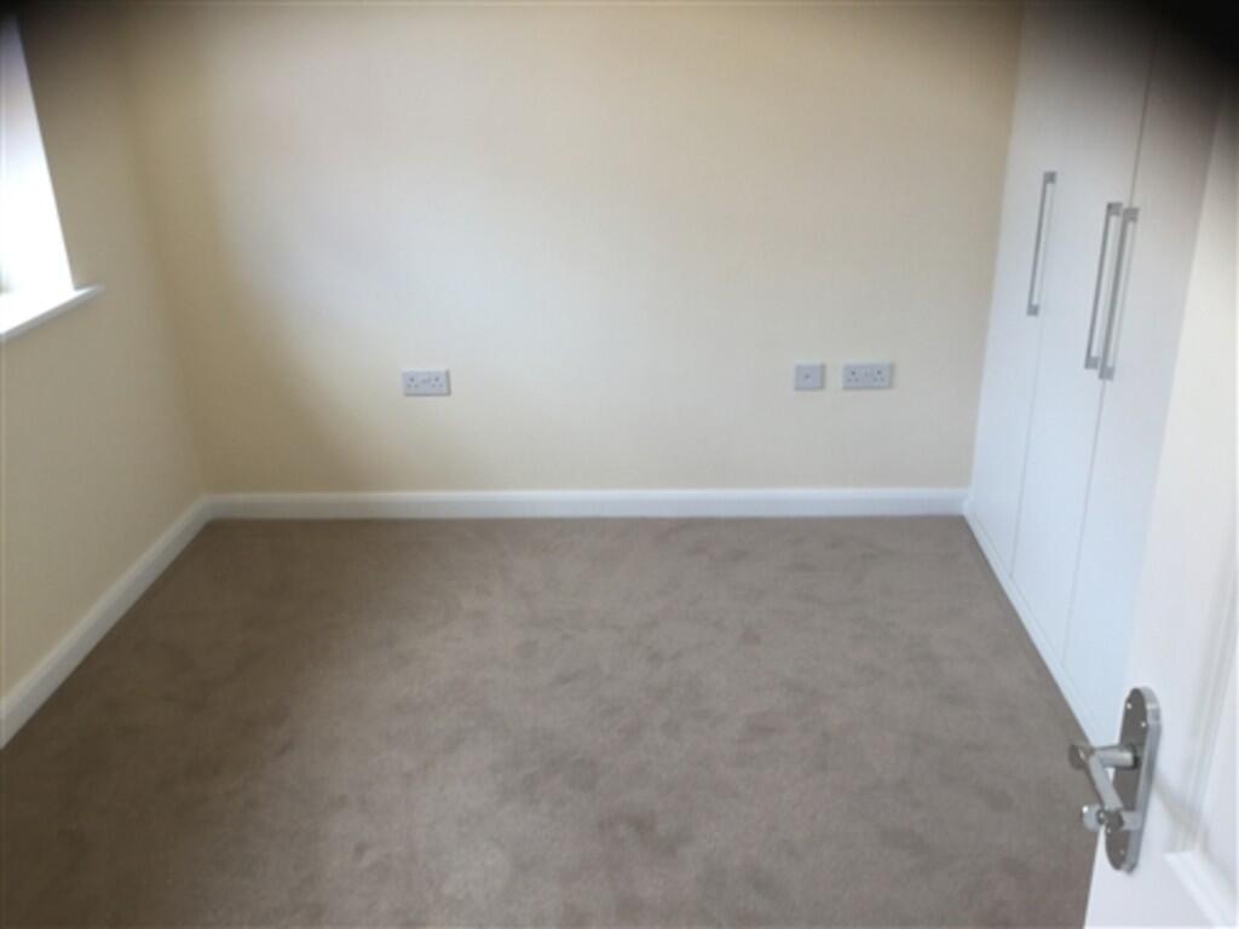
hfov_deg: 58.4
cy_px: 464
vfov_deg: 45.4
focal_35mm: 31
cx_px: 620
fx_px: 1110
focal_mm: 3.3
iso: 25
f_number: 2.4
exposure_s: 1/30
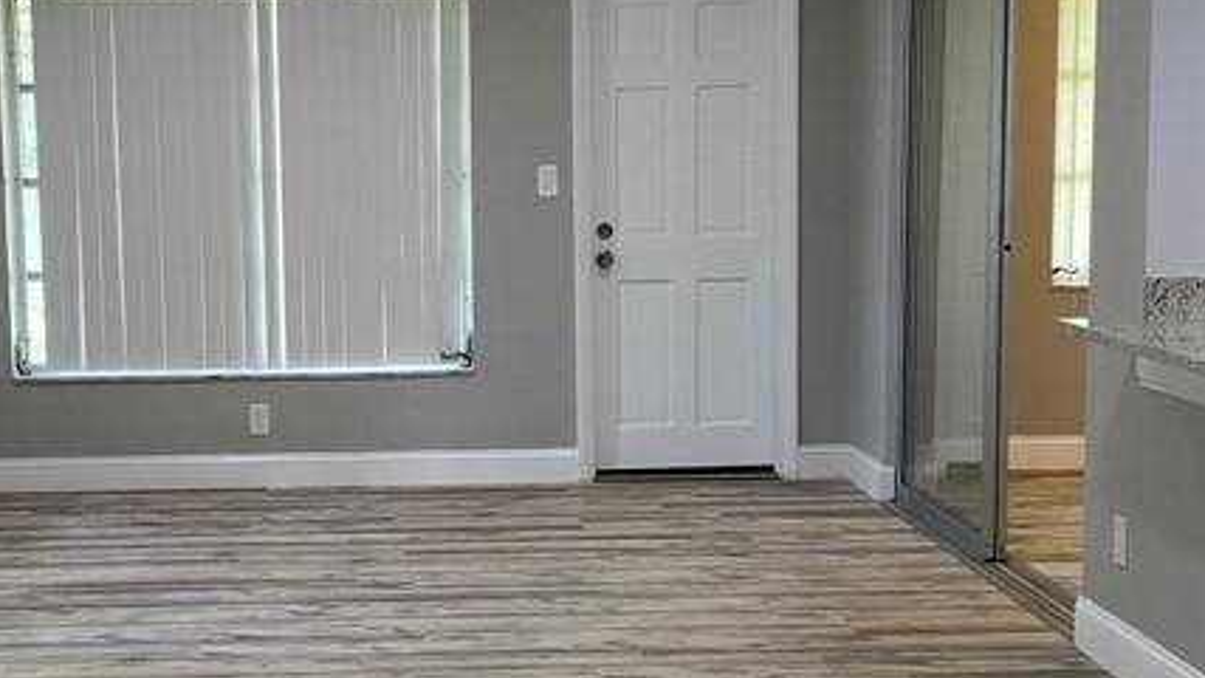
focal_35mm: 68
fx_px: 2172
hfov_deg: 30.9
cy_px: 438
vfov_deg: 17.7
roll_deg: +1.0
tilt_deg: -8.0
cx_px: 488
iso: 100
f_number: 1.8
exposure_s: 1/120
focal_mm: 4.25
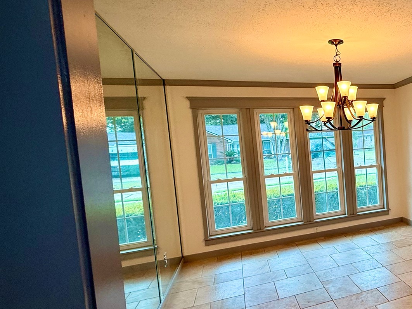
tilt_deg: -4.7
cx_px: 384
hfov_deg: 55.0
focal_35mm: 27
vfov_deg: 51.3
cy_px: 161
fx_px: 321
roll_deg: +3.3
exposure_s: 1/120
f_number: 2.2
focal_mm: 2.22
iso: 100
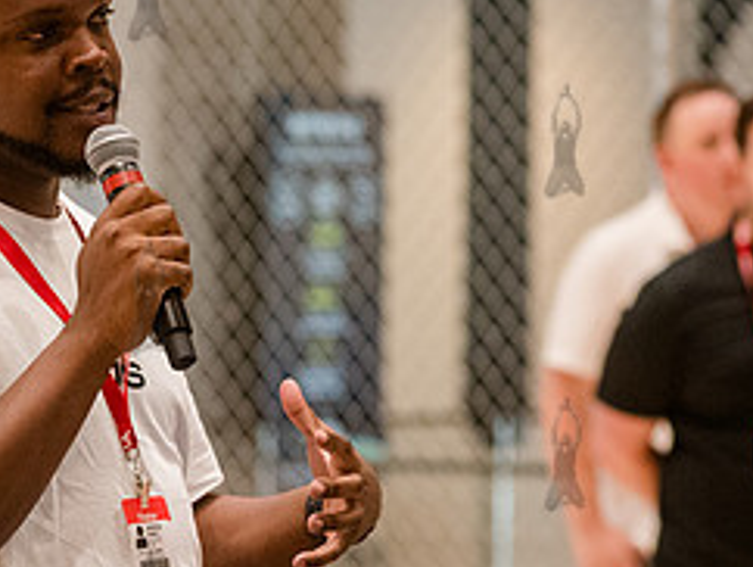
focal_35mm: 380
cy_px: 240
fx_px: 8274
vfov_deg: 3.9
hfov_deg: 5.2
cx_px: 28
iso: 5000
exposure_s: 1/320
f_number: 4.5
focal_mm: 145
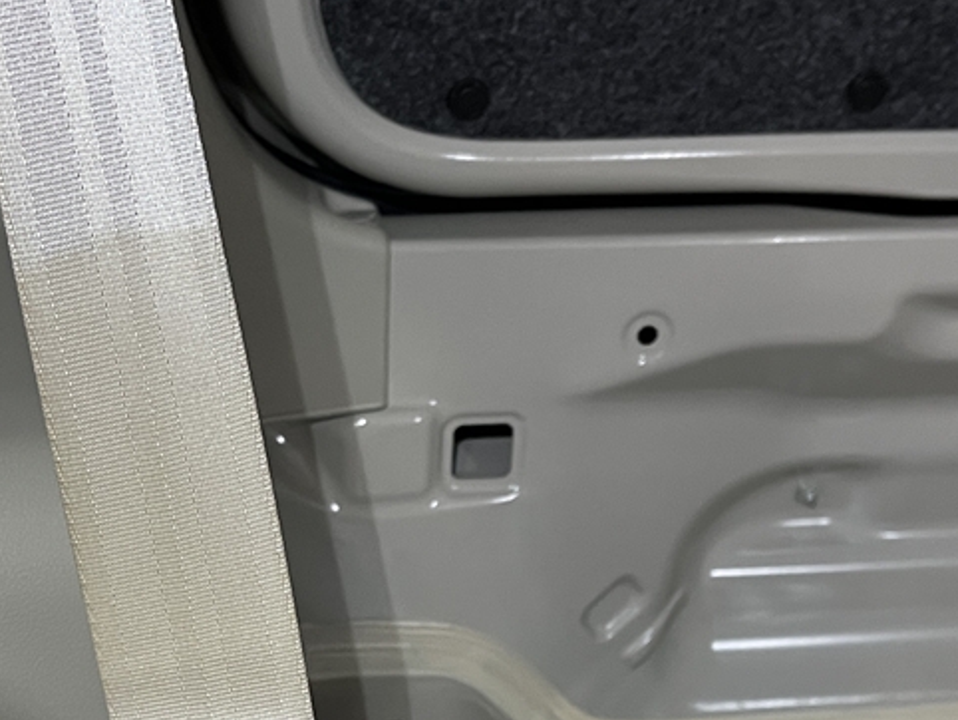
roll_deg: -1.9
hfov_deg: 28.1
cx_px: 431
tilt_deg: -32.2
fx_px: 1911
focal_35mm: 69
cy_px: 650
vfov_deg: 20.9
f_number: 1.6
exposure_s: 1/60
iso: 160
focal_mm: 5.1
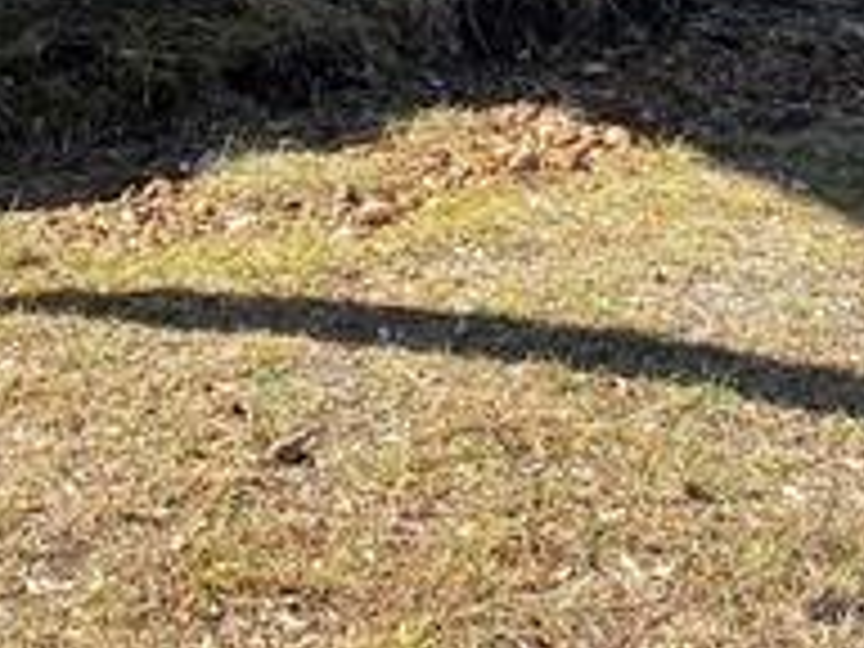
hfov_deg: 14.0
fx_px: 3469
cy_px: -855
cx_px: 810
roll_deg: -0.4
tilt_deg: +1.9
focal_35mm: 139
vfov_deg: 9.6
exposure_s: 1/1053
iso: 32
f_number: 1.8
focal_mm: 4.25
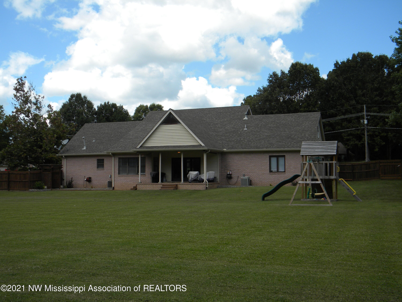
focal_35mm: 41
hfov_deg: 45.8
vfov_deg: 35.1
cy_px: 151
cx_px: 201
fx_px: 476
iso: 80
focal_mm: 7.3
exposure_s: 1/710
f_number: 3.8
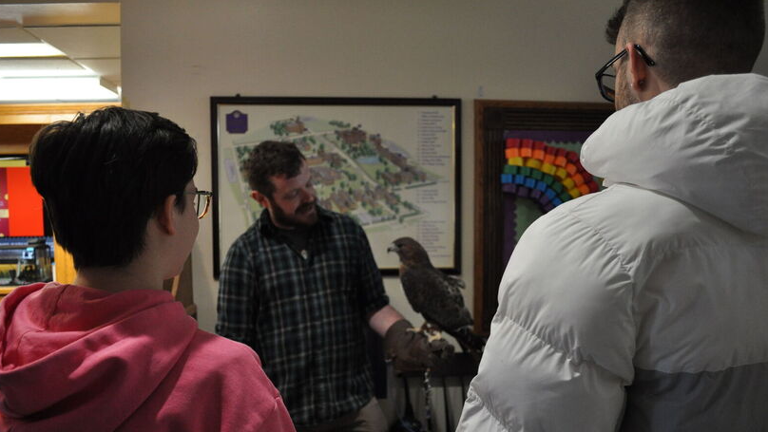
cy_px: 261
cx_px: 380
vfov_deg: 40.0
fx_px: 591
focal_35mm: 29
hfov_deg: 66.1
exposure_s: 1/50
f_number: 3.5
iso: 1100
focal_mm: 18
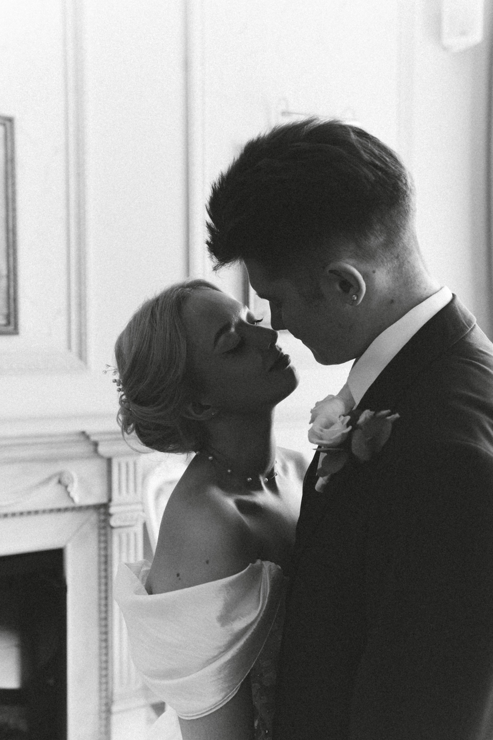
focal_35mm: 35
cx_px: 246
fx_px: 719
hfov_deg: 37.9
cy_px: 370
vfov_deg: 54.4
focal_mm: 35
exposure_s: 1/160
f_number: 4
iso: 1250
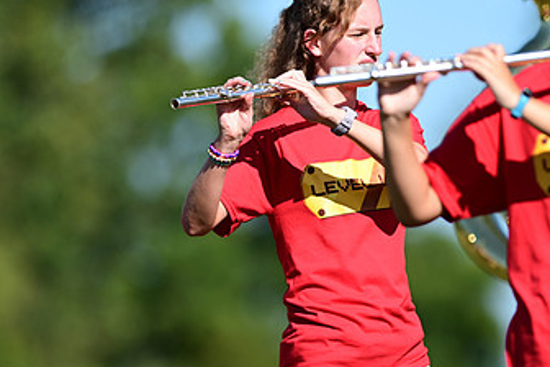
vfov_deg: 2.7
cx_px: 329
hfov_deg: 4.0
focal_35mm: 517
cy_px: 180
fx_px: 7898
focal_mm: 300
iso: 100
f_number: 2.8
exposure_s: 1/1600
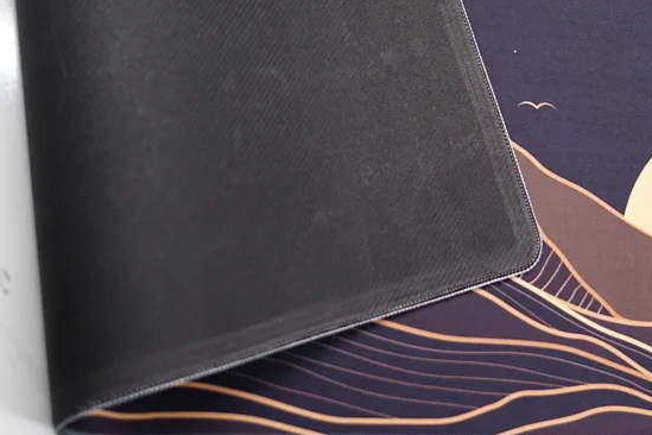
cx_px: 583
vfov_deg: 19.1
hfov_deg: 27.5
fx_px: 1286
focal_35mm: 71
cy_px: 108
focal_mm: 39
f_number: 4
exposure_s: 1/80
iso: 640
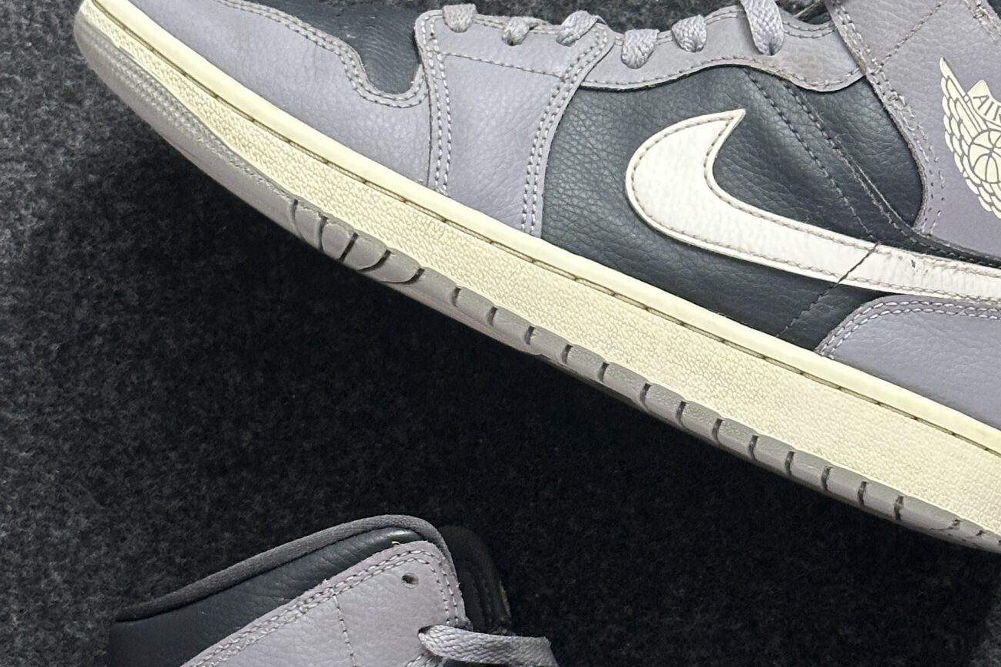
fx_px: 2724
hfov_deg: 20.8
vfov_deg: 13.9
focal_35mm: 98
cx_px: 615
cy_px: 510
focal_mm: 6.86
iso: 250
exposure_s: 1/33
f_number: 1.78
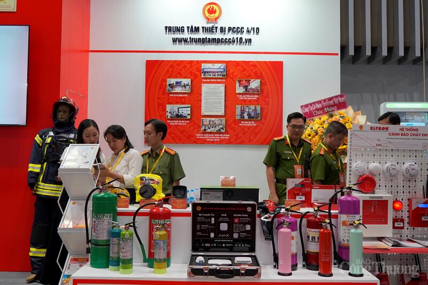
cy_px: 142
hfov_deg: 53.1
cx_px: 214
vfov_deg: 36.9
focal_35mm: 36
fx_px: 428
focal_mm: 24
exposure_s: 1/160
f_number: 4
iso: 640
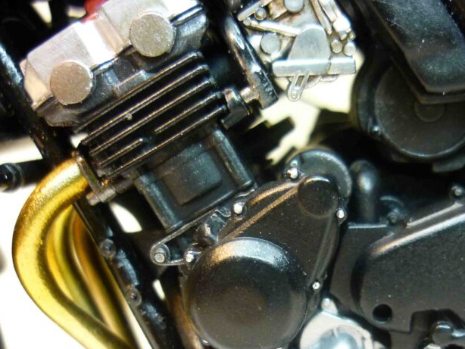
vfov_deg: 26.4
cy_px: 240
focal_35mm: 55
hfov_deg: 34.7
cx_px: 295
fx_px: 739
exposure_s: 1/30
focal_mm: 5.5
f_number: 2.8
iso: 200
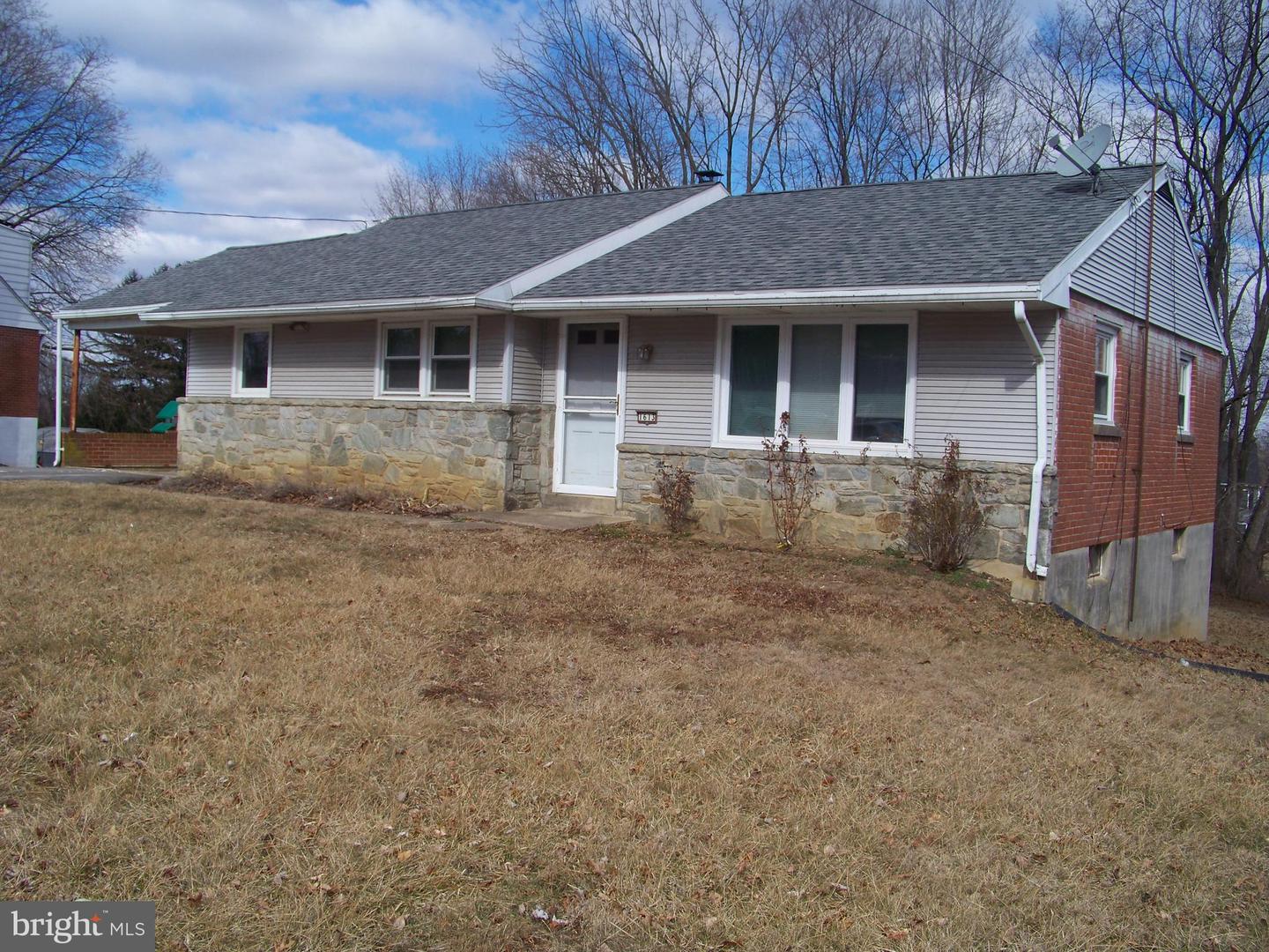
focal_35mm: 33
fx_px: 1210
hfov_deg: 55.4
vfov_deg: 42.9
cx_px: 634
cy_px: 476
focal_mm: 5.85
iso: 64
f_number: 4
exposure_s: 1/640
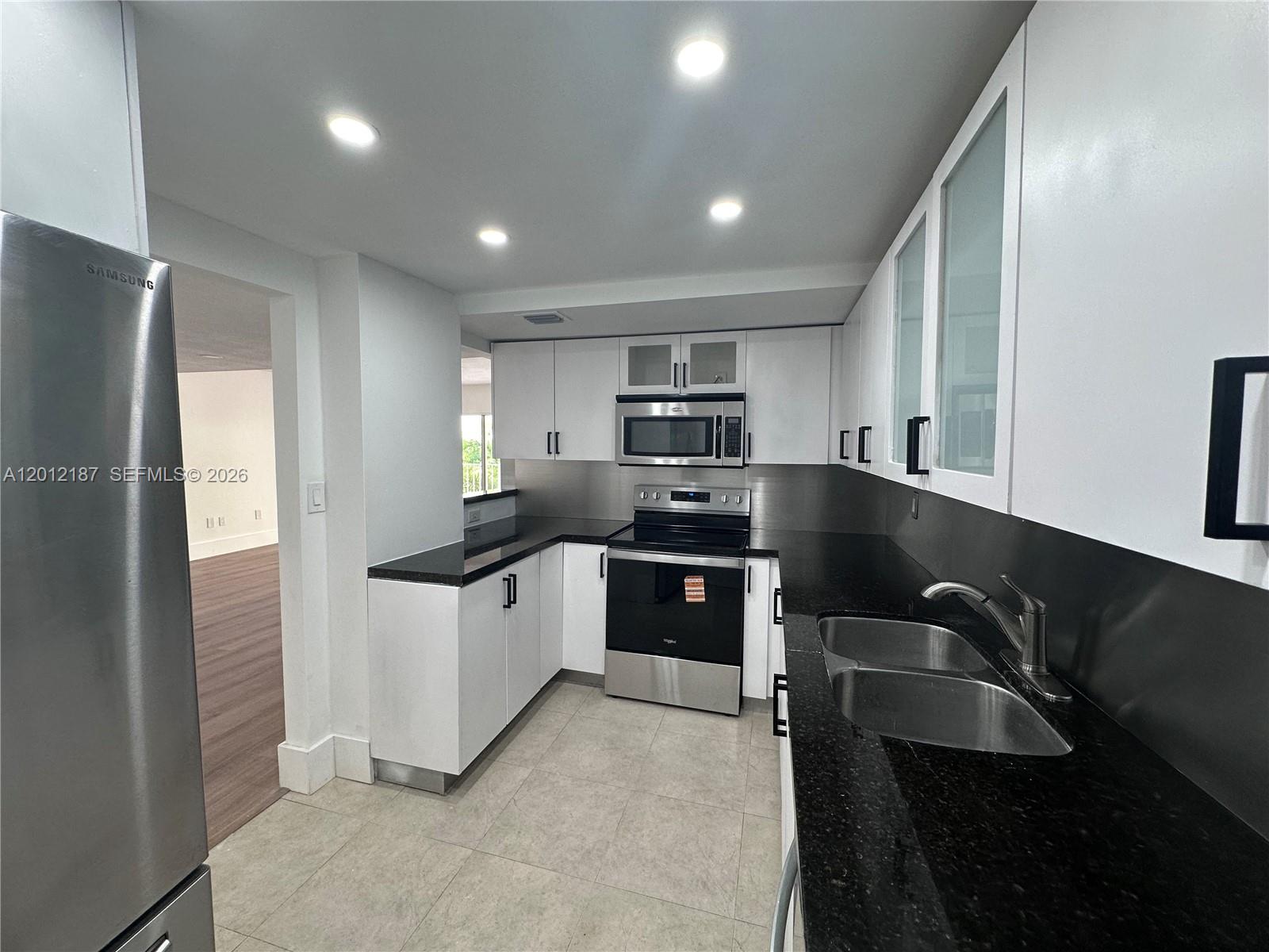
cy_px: 476
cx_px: 634
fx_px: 513
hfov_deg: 102.1
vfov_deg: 85.7
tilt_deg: -3.9
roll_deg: +0.1
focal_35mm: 14
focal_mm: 2.22
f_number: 2.2
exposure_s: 1/120
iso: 125
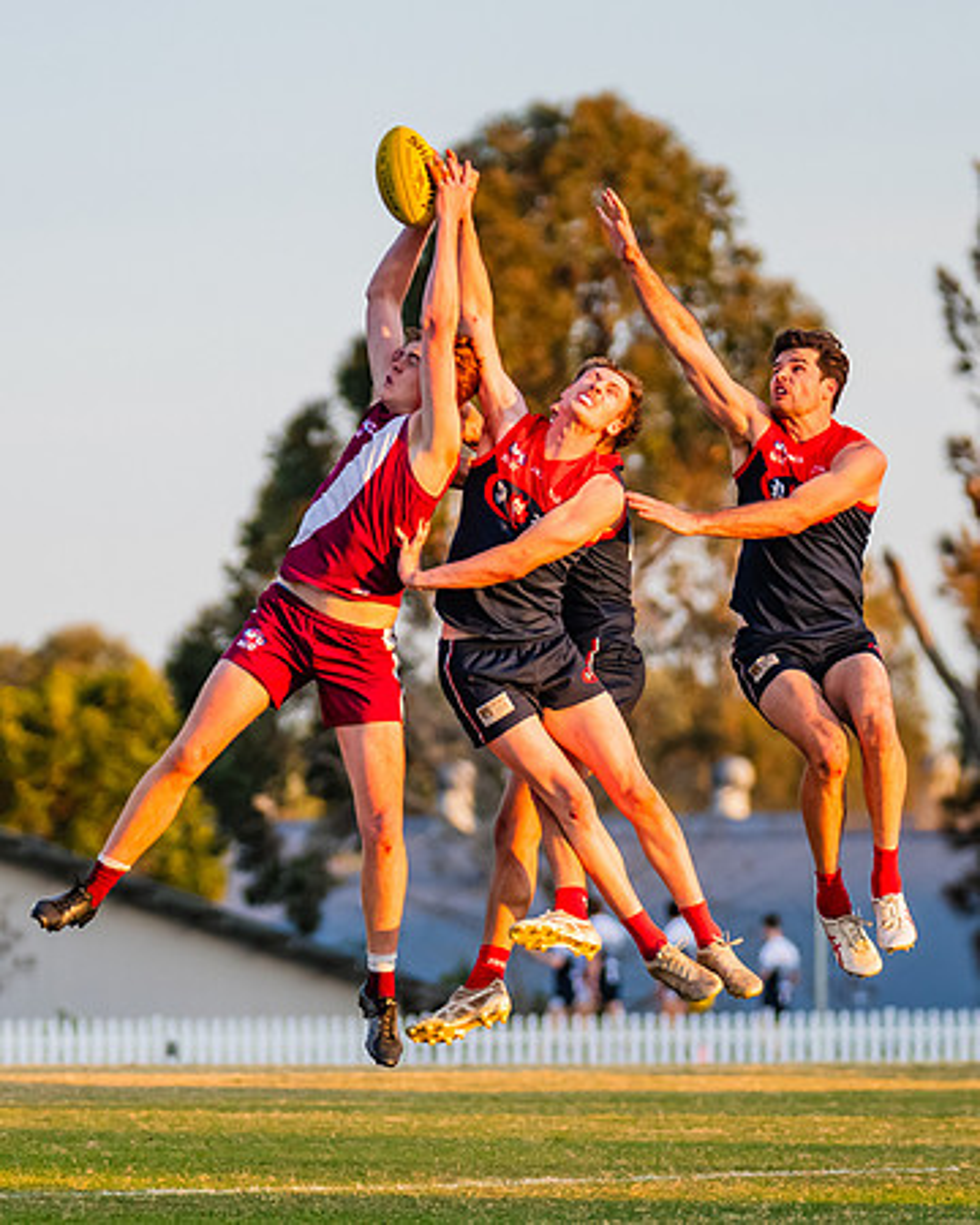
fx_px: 16043
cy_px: 668
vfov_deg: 4.4
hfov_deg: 3.5
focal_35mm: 442
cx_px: 302
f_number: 5
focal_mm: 220
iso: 800
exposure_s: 1/1000
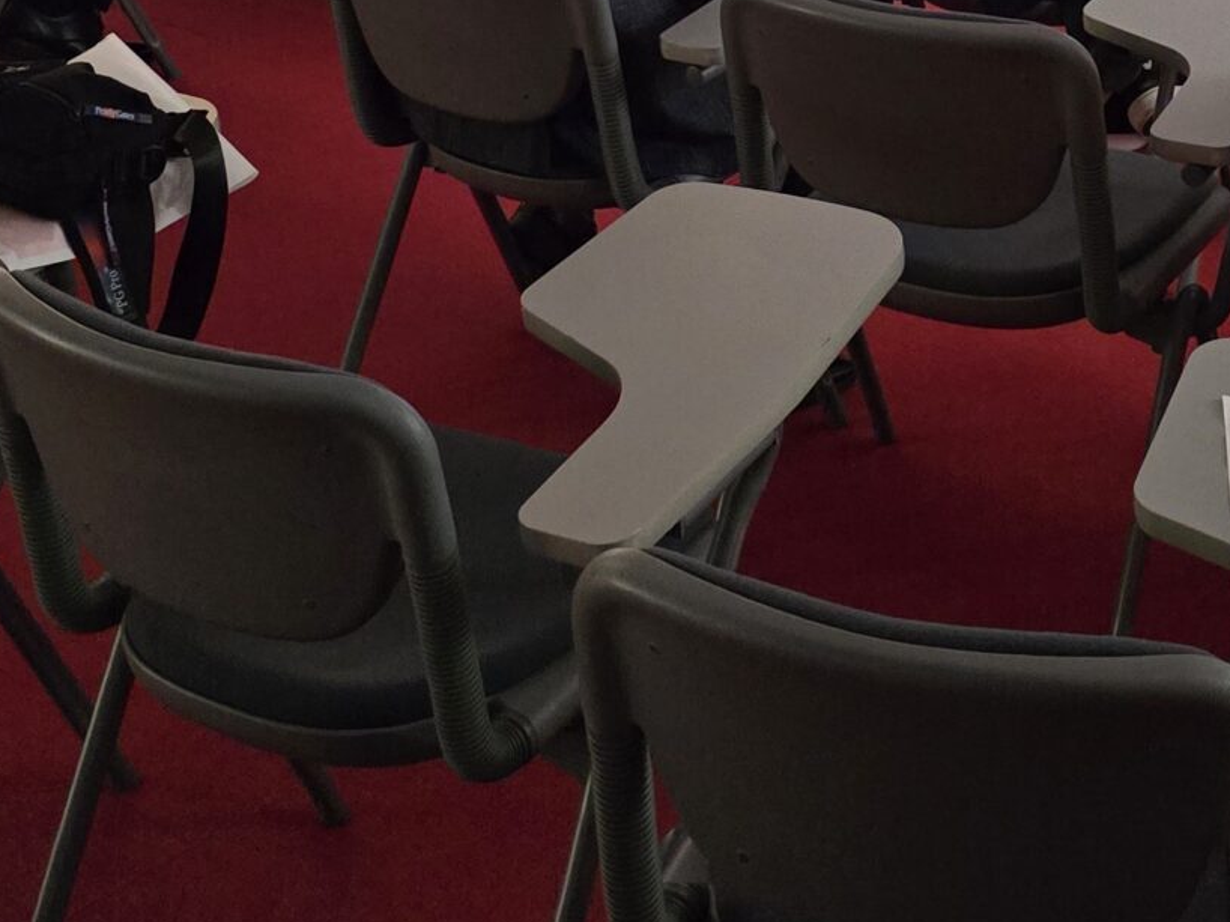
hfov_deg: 26.6
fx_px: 2558
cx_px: 952
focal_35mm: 72
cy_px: -272
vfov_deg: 18.9
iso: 2000
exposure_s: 1/100
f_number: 1.7
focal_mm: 6.3
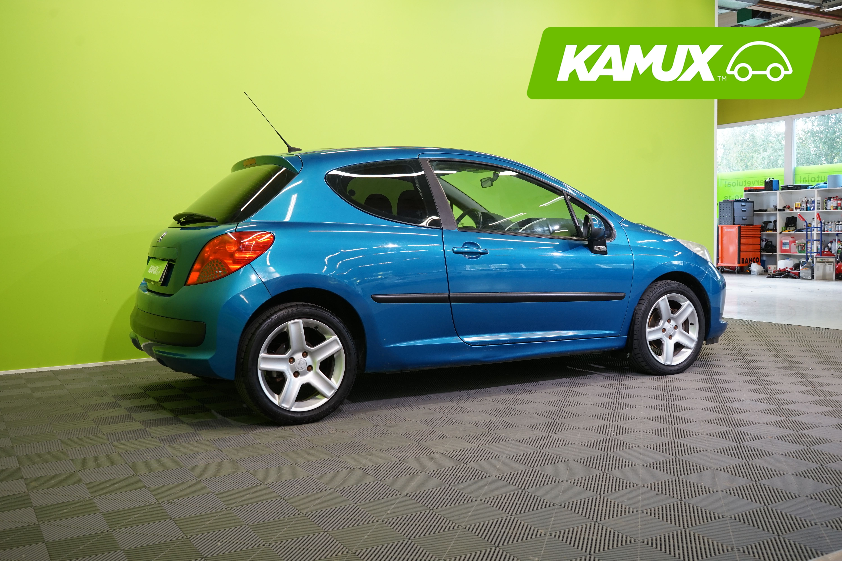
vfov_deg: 38.9
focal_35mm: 34
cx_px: 421
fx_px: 795
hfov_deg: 55.8
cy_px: 280
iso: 640
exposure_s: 1/30
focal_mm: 34
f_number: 6.3
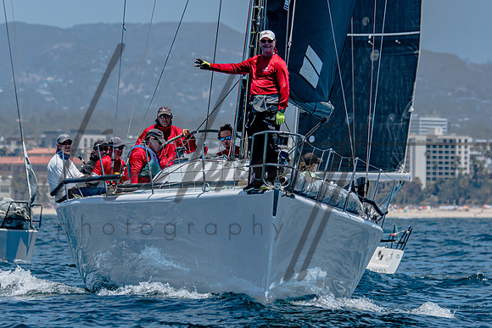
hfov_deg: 5.2
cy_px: 156
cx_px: 247
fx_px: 5398
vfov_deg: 3.5
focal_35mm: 395
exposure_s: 1/1600
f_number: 5.3
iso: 200
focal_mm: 220
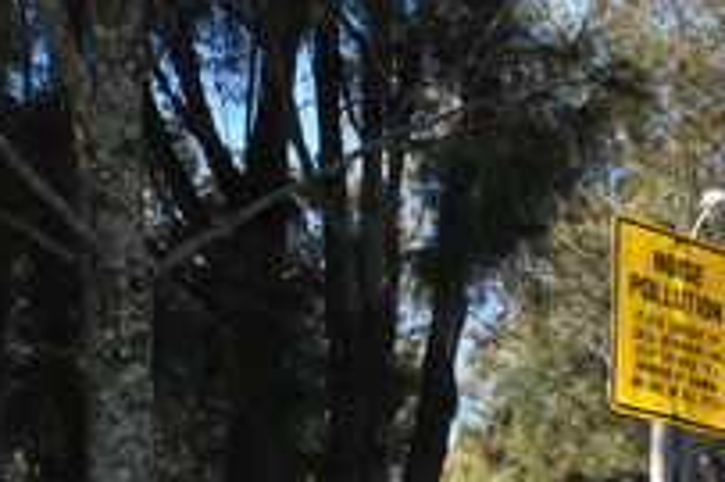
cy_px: 496
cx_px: 1196
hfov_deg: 14.1
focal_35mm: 133
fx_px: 2676
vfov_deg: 10.2
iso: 200
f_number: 7.1
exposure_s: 1/200
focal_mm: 18
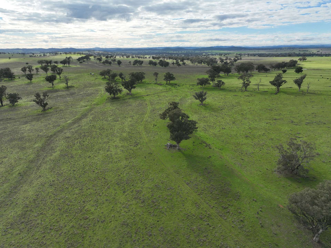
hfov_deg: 71.6
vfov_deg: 56.8
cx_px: 166
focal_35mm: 24
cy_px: 124
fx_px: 229
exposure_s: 1/4000
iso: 300
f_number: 2.8
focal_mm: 12.29
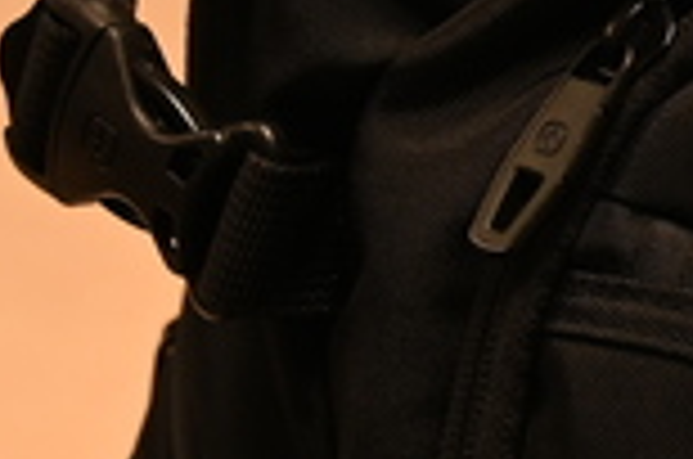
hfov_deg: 7.8
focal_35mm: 260
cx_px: 1022
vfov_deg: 5.3
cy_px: 151
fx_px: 4995
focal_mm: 39
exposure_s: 1/30
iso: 800
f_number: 4
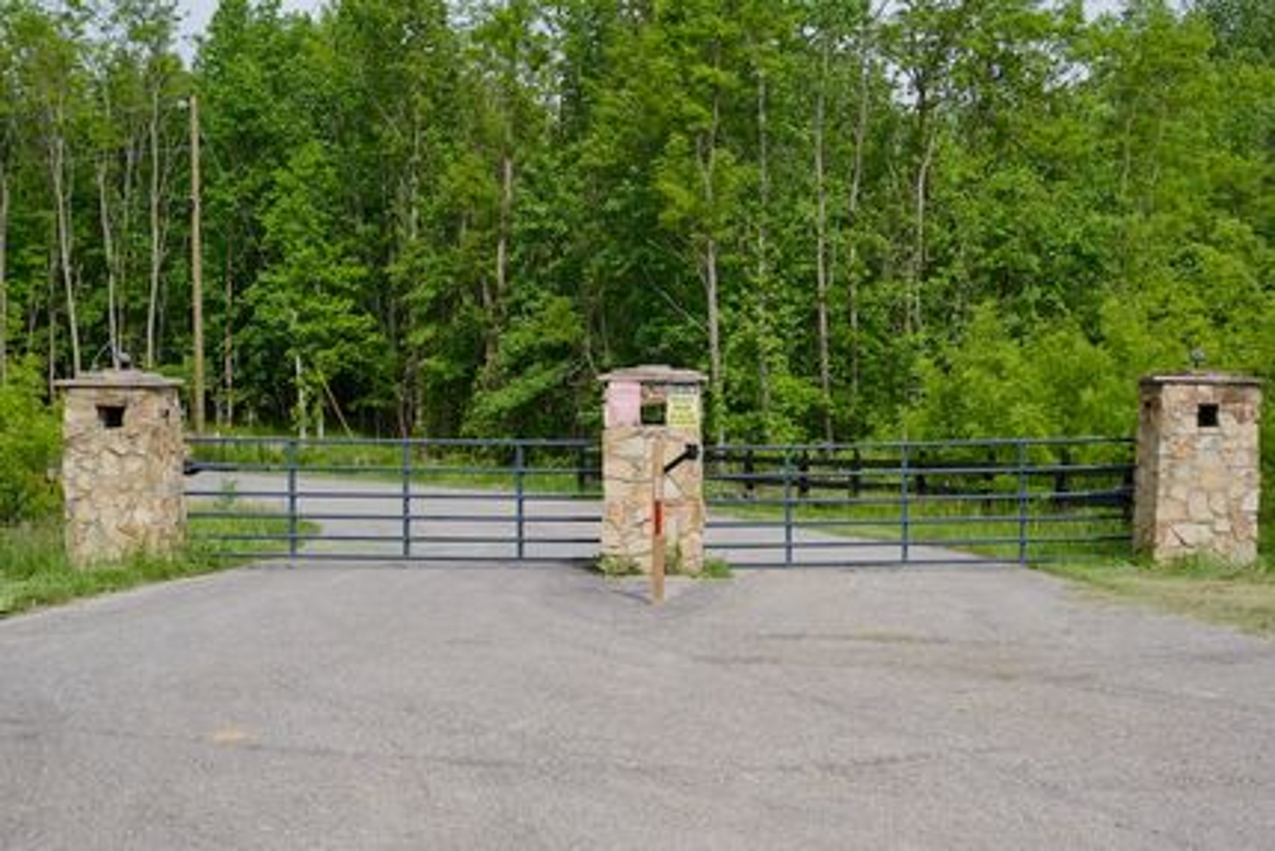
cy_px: 426
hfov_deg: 44.9
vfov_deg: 30.8
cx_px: 638
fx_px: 1545
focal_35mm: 44
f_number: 5.6
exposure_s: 1/400
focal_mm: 43.6
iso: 100
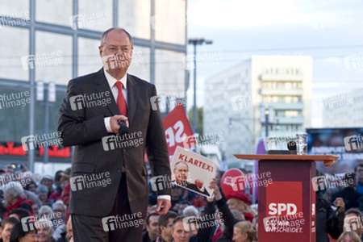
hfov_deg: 18.3
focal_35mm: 112
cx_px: 182
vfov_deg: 12.2
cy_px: 121
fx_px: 1129
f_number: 7.1
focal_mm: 112
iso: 1600
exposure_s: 1/320
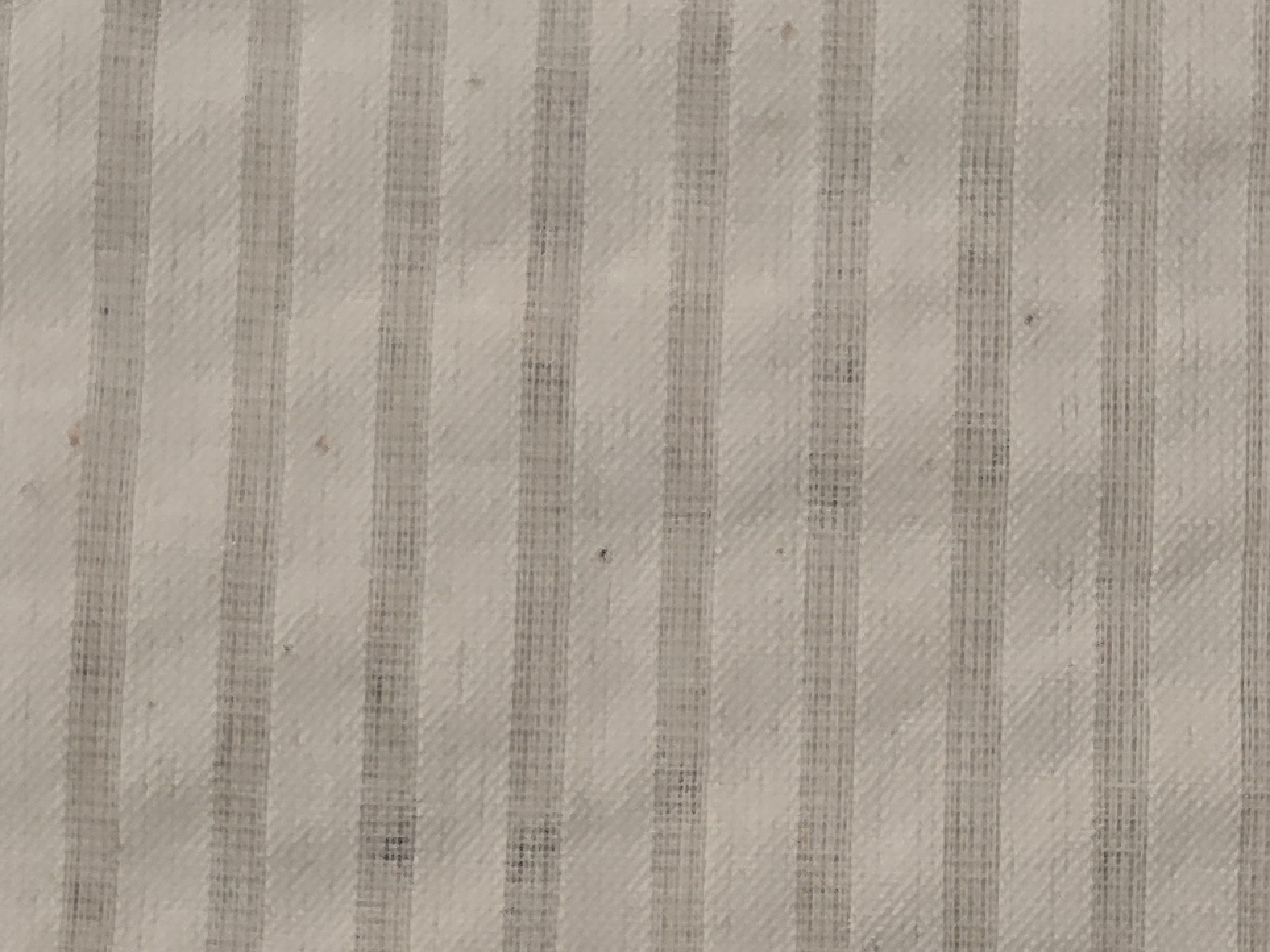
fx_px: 3229
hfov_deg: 22.2
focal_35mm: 88
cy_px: 568
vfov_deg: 16.8
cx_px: 689
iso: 160
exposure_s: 1/50
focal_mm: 2.78
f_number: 2
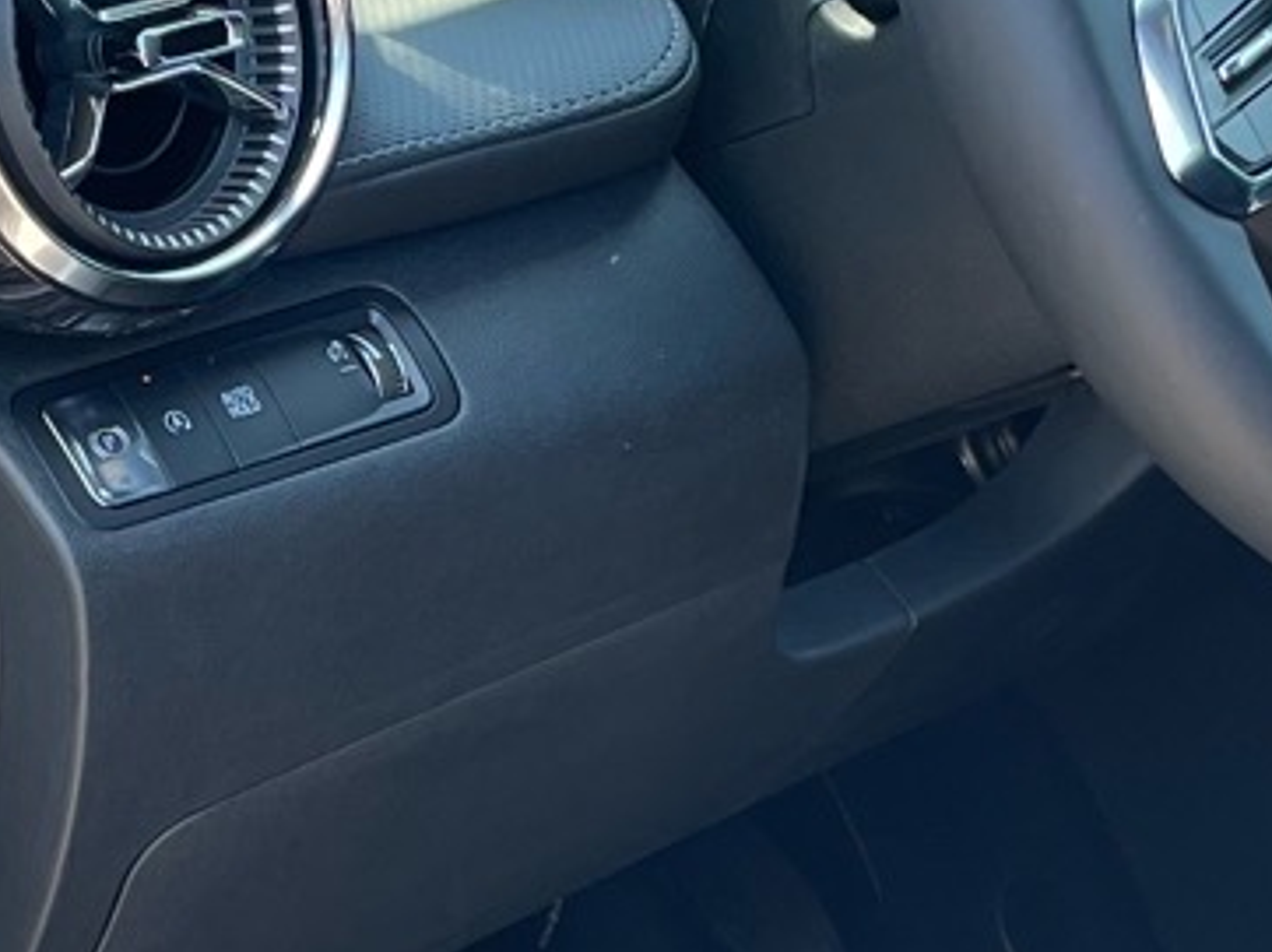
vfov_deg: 12.7
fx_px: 4223
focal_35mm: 115
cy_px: 959
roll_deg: +2.5
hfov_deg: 17.0
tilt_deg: -29.2
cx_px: 980
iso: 40
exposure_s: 1/121
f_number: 1.6
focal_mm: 4.2
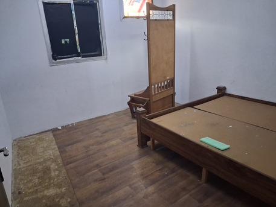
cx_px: 138
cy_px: 104
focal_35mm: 27
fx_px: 215
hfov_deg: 65.3
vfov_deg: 51.4
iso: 500
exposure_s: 1/50
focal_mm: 4
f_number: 1.8
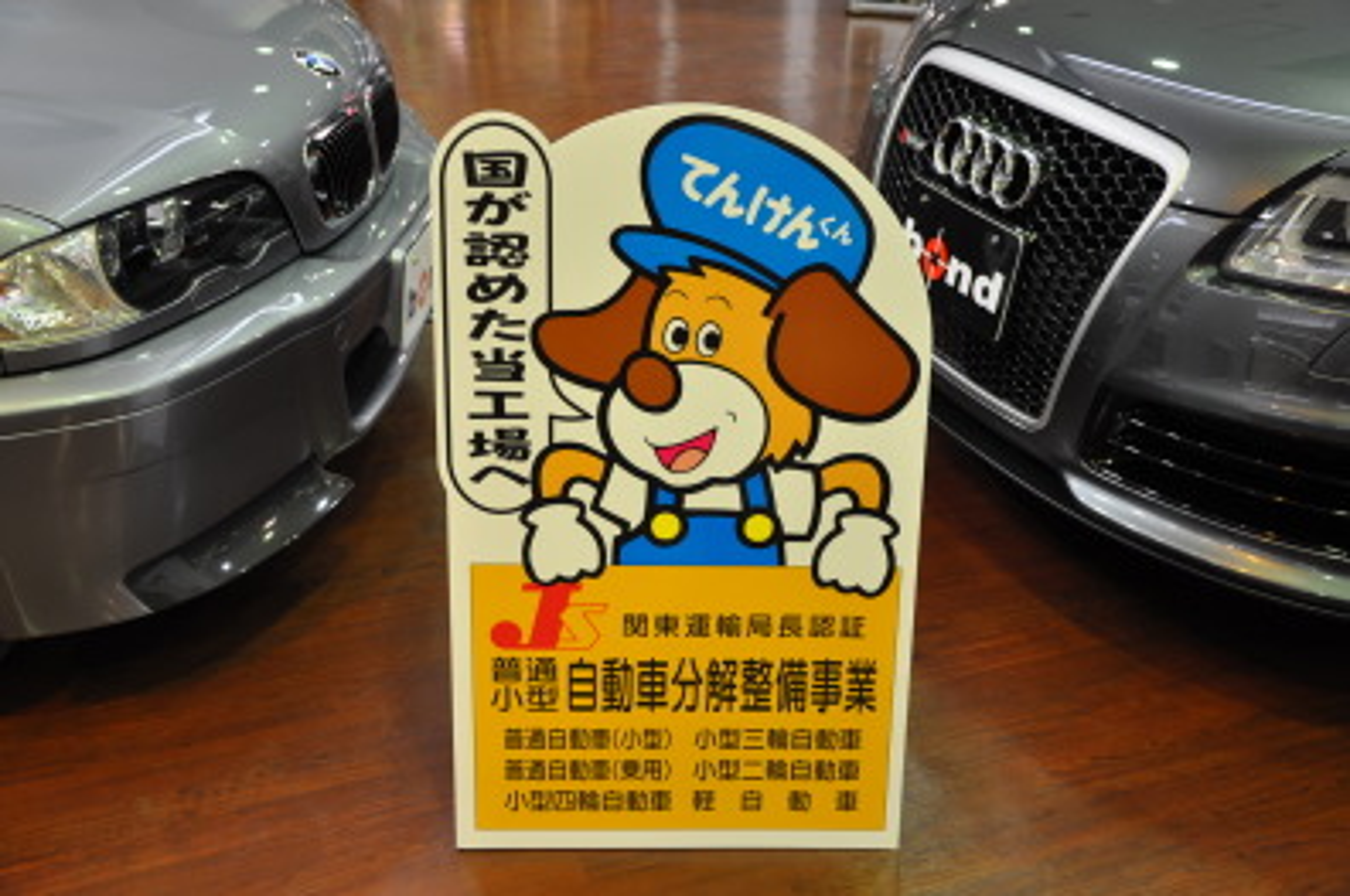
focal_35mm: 42
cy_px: 448
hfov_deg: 46.4
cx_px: 675
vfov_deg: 31.8
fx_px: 1573
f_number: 4.2
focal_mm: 28
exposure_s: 1/20
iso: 400
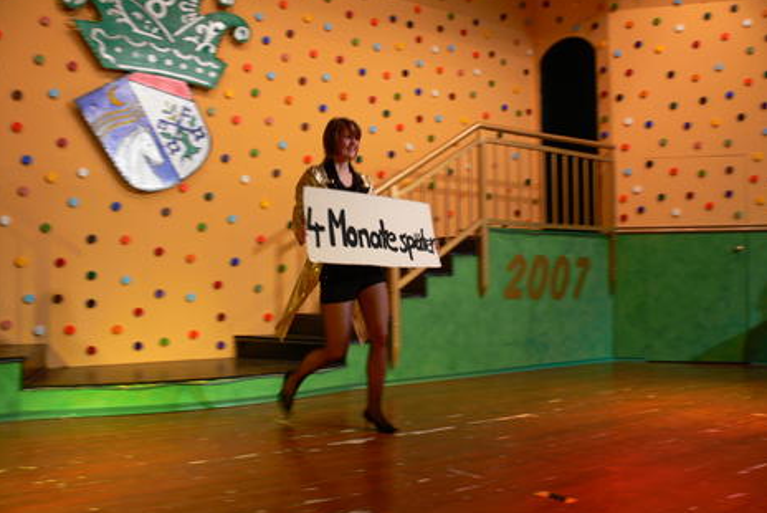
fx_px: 789
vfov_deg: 36.0
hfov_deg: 51.9
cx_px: 387
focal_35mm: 37
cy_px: 256
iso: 100
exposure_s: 1/30
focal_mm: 7.4
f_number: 2.8
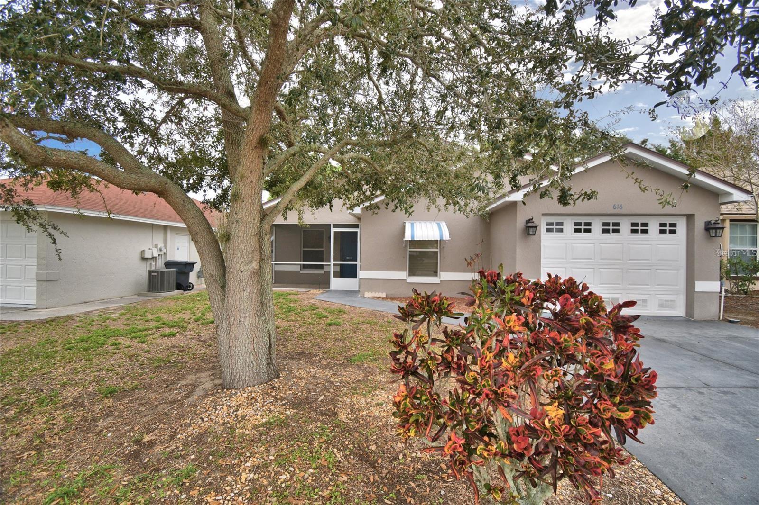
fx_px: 316
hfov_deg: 100.4
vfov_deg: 77.3
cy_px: 252
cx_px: 380
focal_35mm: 15
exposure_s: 1/500
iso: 200
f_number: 4.5
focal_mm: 10
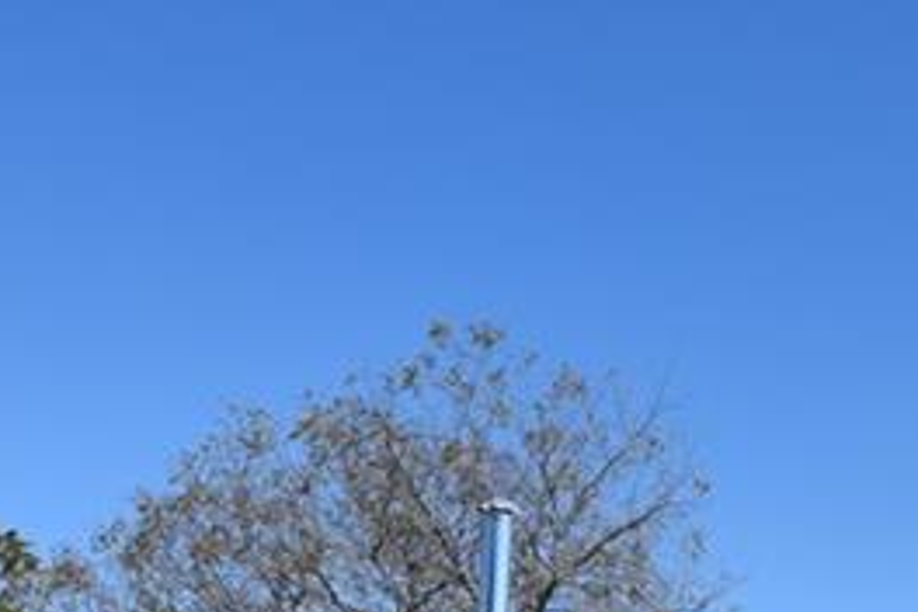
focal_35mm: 64
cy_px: 904
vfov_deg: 18.9
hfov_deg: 27.2
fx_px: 1630
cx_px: 1137
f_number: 10
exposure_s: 1/400
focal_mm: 11
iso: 200
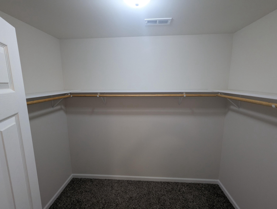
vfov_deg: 78.2
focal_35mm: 16
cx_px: 138
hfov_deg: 94.4
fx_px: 128
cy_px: 104
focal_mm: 2.35
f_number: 2.2
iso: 82
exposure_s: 1/24
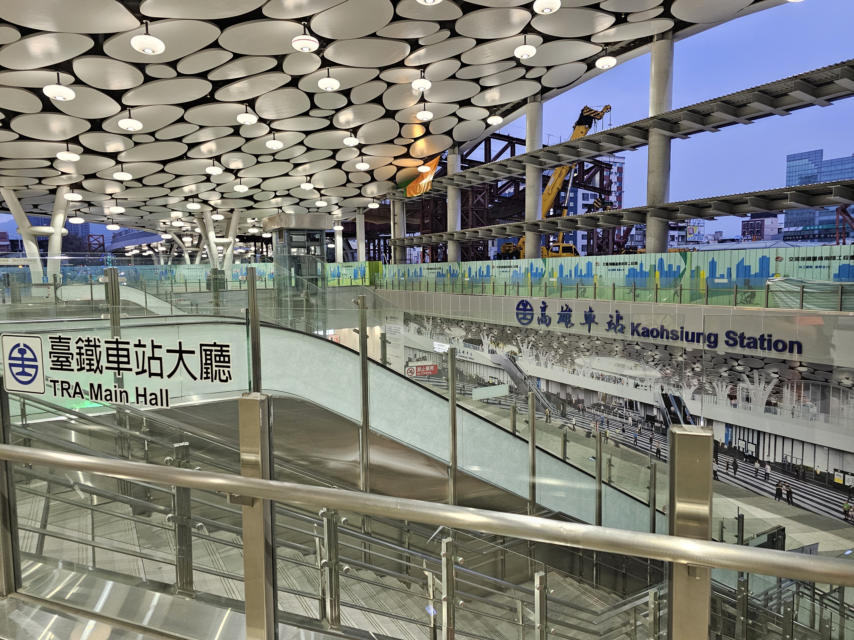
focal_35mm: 23
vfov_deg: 58.9
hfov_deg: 73.9
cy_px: 320
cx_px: 427
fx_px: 567
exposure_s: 1/100
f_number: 1.7
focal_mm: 6.3
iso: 640
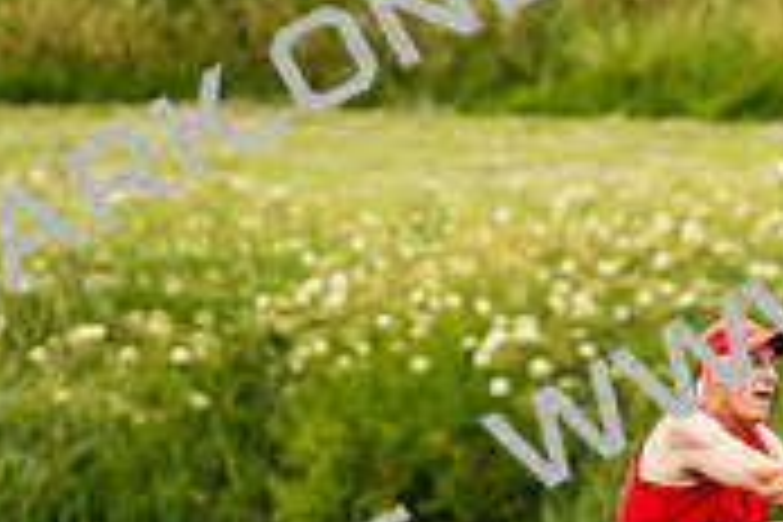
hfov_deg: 1.0
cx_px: 1040
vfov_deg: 0.7
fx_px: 43410
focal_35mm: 1996
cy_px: 502
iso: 500
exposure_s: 1/2000
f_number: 6.3
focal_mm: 600
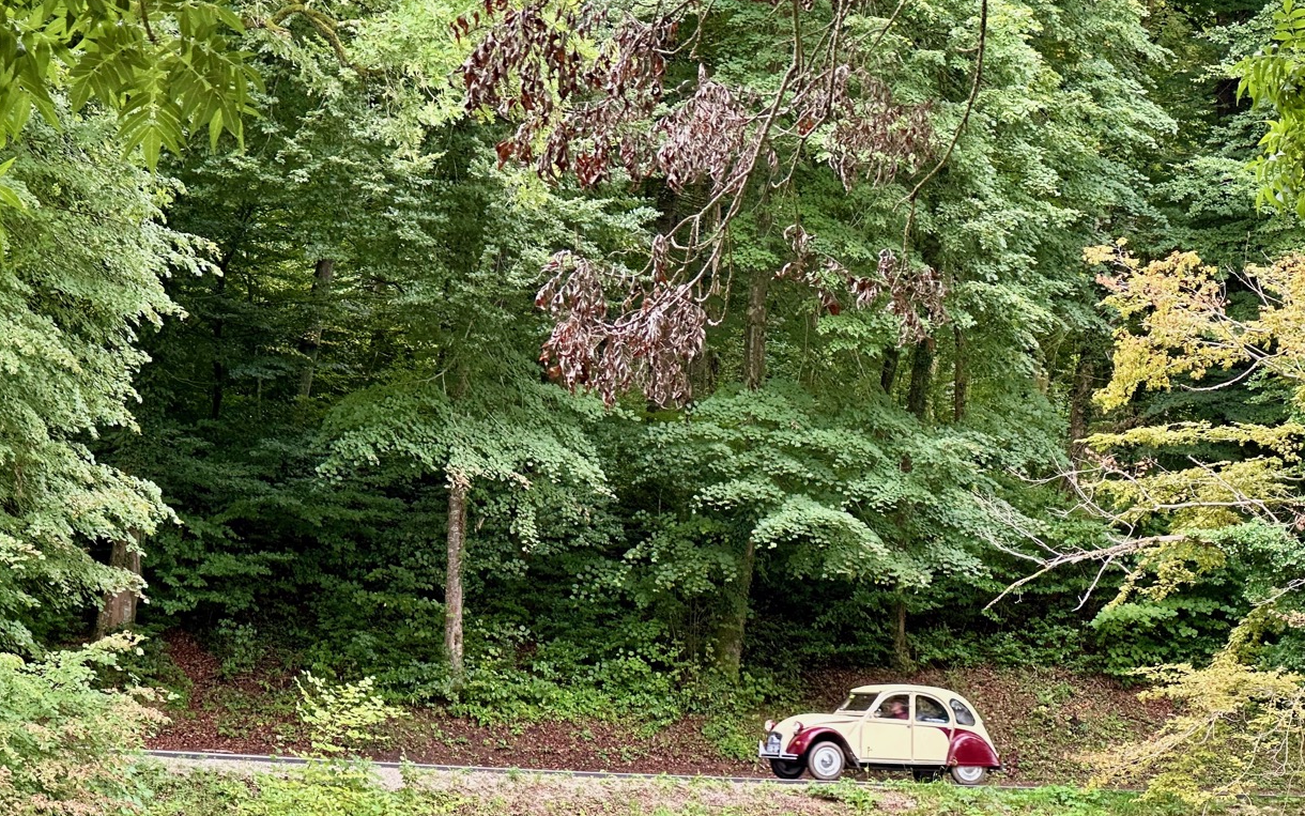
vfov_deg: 12.2
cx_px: 552
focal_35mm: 107
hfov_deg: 19.4
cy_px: 540
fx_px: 3806
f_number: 2.8
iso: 80
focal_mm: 9
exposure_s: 1/99
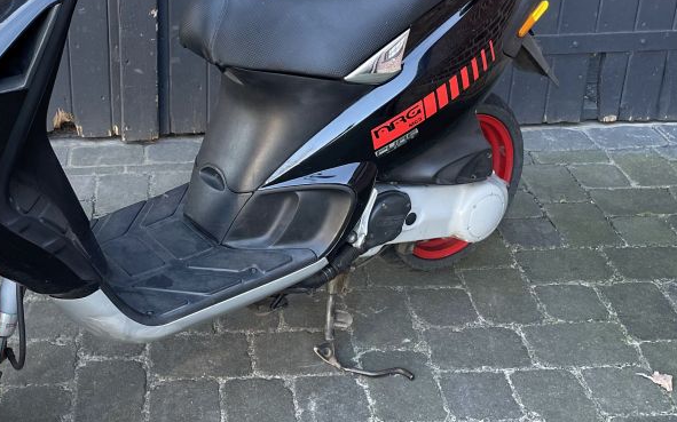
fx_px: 1033
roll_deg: +0.3
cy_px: 114
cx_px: 202
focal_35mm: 56
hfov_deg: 35.8
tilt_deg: -24.2
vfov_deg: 22.9
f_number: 1.6
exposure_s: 1/121
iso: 125
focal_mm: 4.2
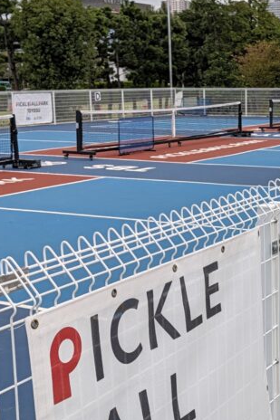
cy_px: 235
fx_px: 771
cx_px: 236
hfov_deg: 20.3
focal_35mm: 66
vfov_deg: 30.5
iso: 16
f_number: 1.7
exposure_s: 1/559
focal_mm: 5.28
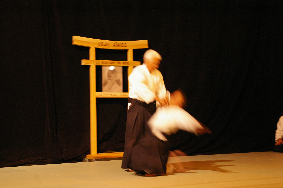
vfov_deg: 18.1
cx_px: 142
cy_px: 94
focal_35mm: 75
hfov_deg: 27.0
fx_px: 589
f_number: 5.6
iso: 800
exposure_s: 1/10
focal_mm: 50
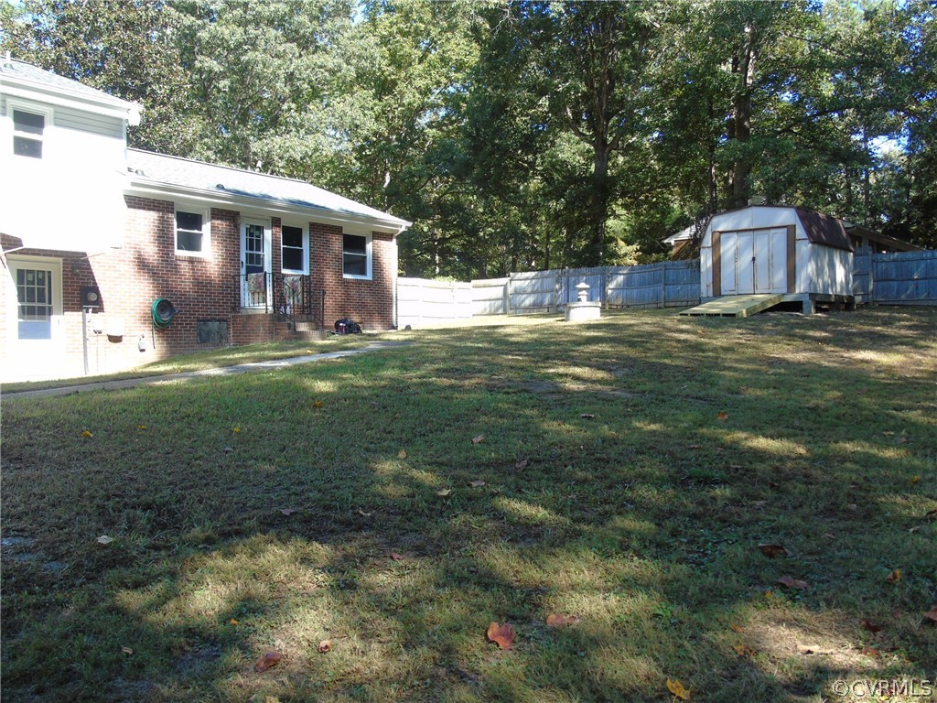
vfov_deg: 48.2
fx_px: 785
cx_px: 468
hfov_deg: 61.7
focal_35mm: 29
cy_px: 352
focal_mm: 5.2
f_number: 3.6
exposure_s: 1/125
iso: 80
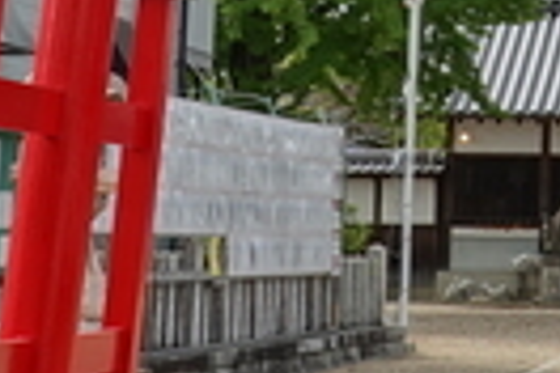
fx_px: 2566
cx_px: 781
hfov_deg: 12.0
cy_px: -155
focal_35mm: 165
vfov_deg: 8.2
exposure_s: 1/125
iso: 125
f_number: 7.1
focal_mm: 12.51
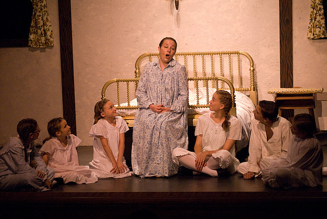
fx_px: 1582
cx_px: 164
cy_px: 110
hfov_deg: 11.8
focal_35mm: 174
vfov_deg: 7.9
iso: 1600
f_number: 2.8
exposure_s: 1/160
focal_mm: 116
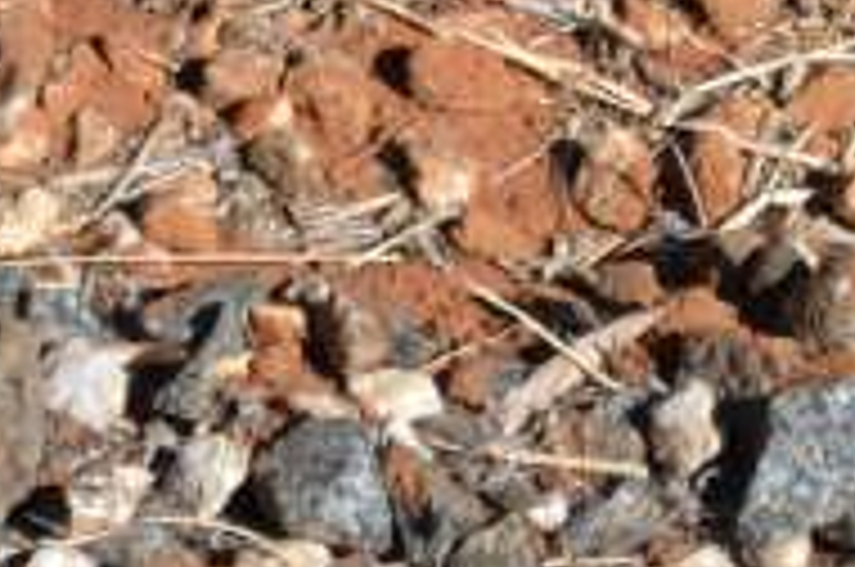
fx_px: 12380
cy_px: -994
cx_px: 108
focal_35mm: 522
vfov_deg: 2.6
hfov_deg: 4.0
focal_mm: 55
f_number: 5.6
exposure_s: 1/125
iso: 110
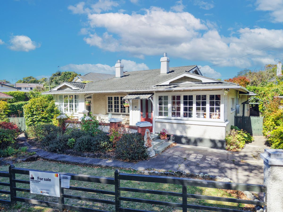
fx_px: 196
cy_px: 106
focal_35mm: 24
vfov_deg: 56.8
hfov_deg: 71.6
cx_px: 142
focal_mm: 8.67
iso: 300
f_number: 1.8
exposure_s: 1/3200
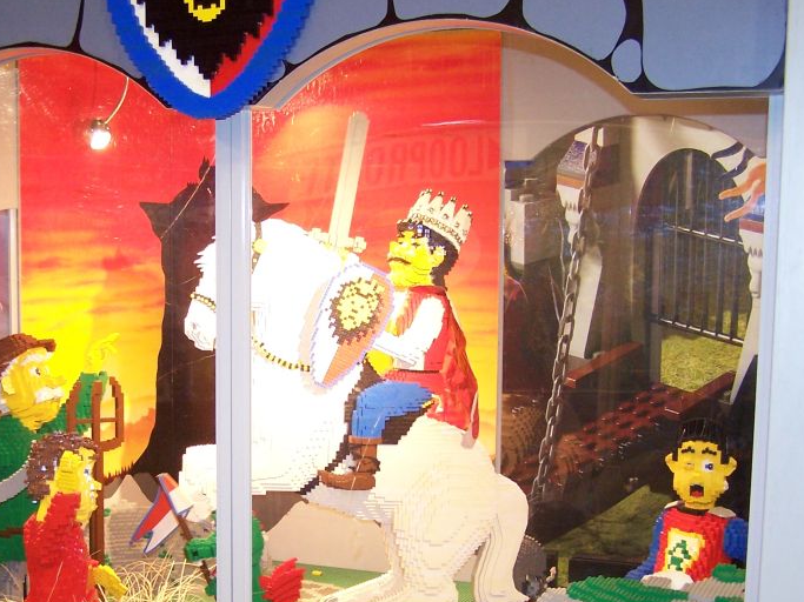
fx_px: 1324
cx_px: 310
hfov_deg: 33.6
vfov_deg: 25.4
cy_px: 444
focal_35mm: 57
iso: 140
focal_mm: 6.3
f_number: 2.8
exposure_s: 1/8
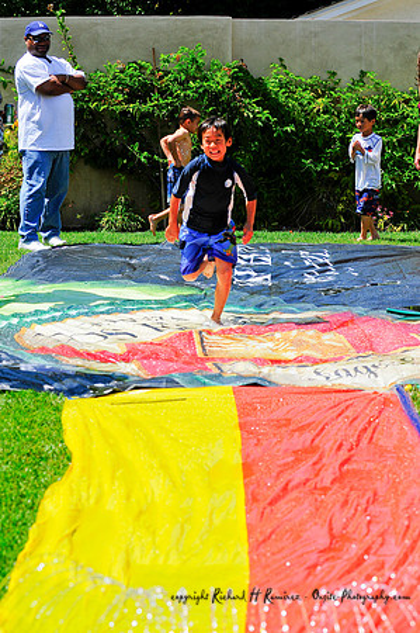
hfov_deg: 13.0
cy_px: 316
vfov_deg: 19.5
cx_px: 210
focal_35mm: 105
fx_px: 1842
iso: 200
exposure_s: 1/1000
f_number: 5
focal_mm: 70
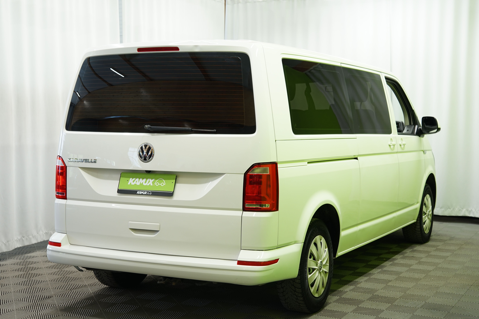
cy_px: 160
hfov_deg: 35.6
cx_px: 240
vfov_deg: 24.2
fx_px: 745
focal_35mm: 56
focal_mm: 56
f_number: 5.6
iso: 500
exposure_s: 1/15
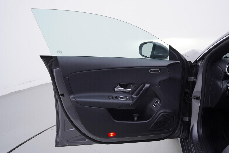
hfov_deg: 53.1
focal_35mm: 36
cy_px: 76
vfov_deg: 36.9
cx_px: 114
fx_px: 229
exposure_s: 1/60
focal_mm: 24
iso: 125
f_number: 3.5
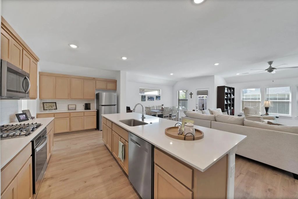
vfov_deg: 90.1
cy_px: 100
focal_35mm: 12
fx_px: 99
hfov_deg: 112.6
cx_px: 149
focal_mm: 12
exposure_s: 1/2.5
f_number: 9
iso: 640
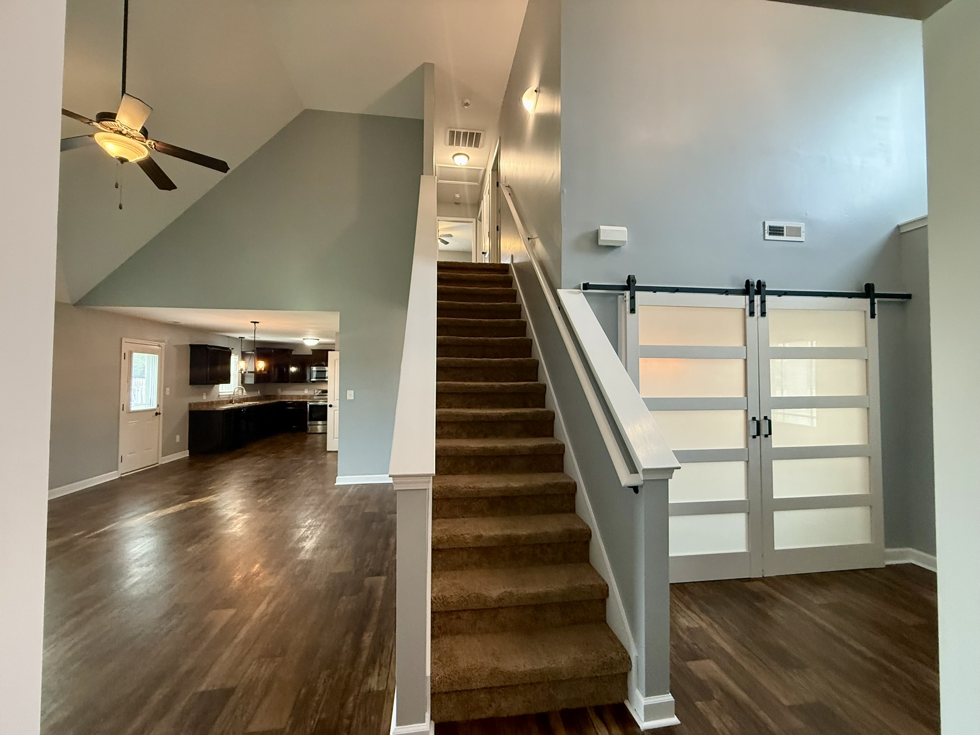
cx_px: 490
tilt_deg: +2.0
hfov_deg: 102.1
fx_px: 396
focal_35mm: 14
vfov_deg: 85.7
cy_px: 368
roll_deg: -0.2
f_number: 2.2
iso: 400
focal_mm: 2.22
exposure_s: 1/60
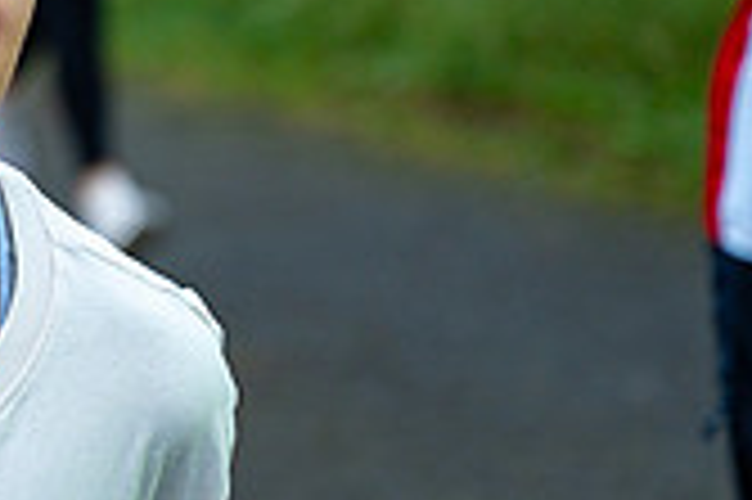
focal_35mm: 243
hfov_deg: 8.3
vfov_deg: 5.6
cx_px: -419
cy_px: 79
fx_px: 5071
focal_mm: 70
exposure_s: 1/1250
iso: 320
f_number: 2.8
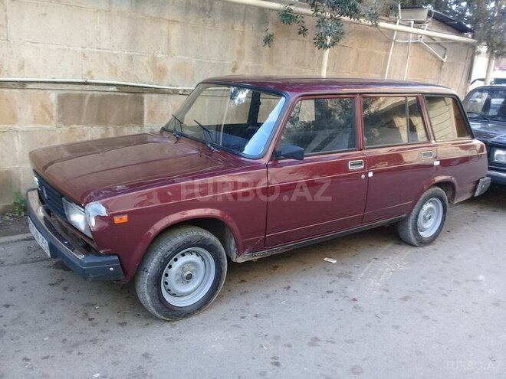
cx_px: 253
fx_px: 453
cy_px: 190
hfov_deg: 58.4
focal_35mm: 31
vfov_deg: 45.4
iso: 64
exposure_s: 1/33
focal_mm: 3.3
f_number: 2.2
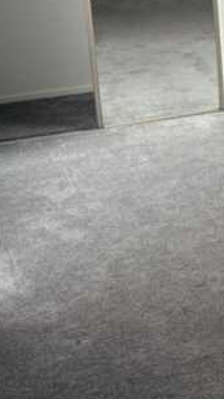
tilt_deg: -13.3
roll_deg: +0.2
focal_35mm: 87
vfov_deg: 23.6
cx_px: 471
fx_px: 920
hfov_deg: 12.1
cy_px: 22
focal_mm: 6.76
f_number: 1.78
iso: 125
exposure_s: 1/60
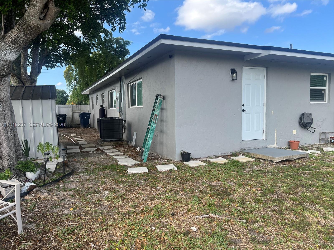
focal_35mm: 26
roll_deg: +0.2
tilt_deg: -4.6
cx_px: 167
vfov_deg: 53.1
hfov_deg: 67.3
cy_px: 125
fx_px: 251
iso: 50
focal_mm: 5.7
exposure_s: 1/1100
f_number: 1.5
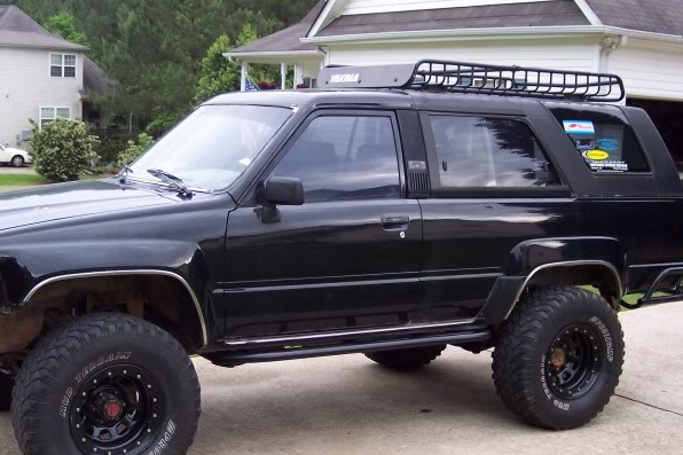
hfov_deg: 37.5
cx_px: 307
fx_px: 1005
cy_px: 221
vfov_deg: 25.5
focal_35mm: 53
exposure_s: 1/350
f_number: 2.8
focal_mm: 8
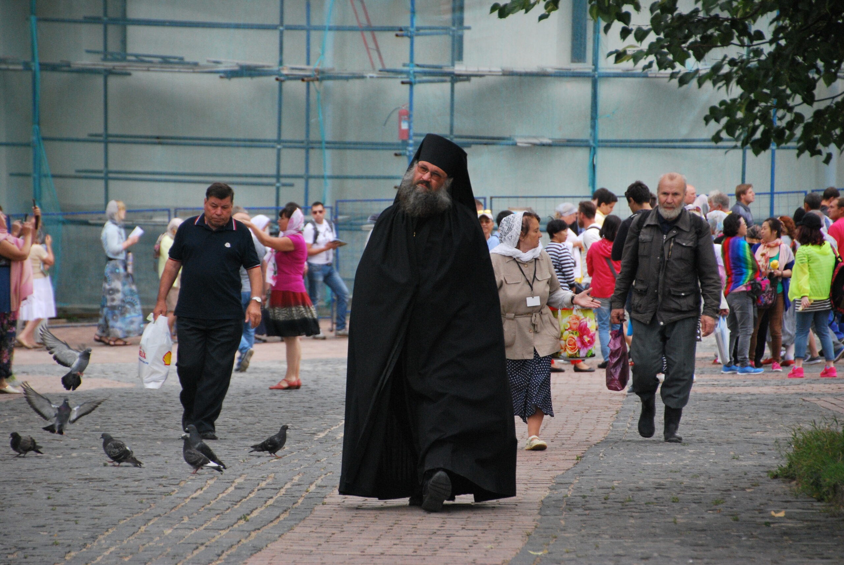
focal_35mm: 255
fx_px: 5986
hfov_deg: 8.1
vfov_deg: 5.4
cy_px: 282
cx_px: 422
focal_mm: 170
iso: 720
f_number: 6.3
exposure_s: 1/500
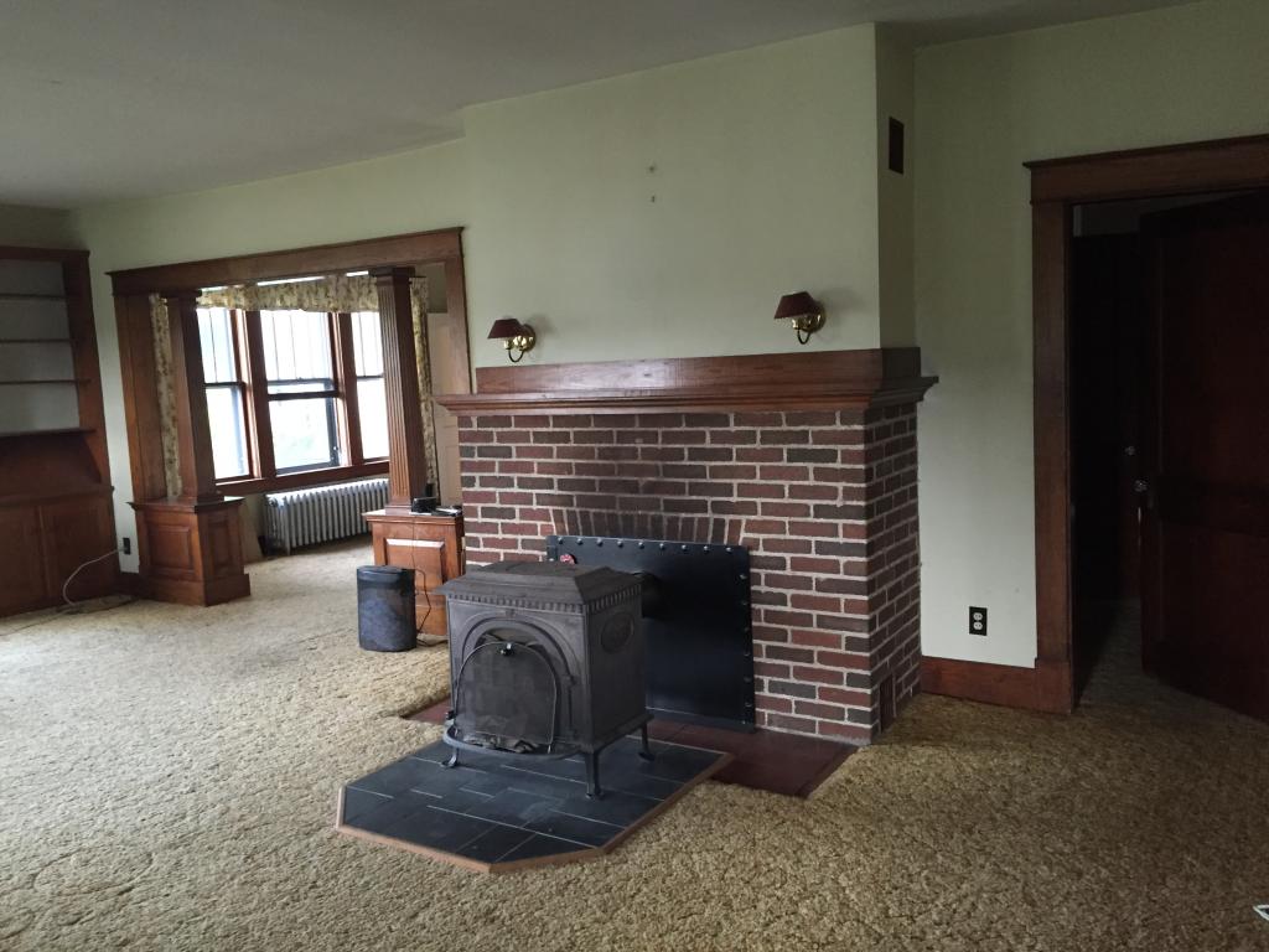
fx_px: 1063
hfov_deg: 61.7
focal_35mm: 29
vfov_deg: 48.2
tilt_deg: -6.8
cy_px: 476
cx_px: 634
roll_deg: +2.1
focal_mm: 4.15
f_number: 2.2
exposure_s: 1/20
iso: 250
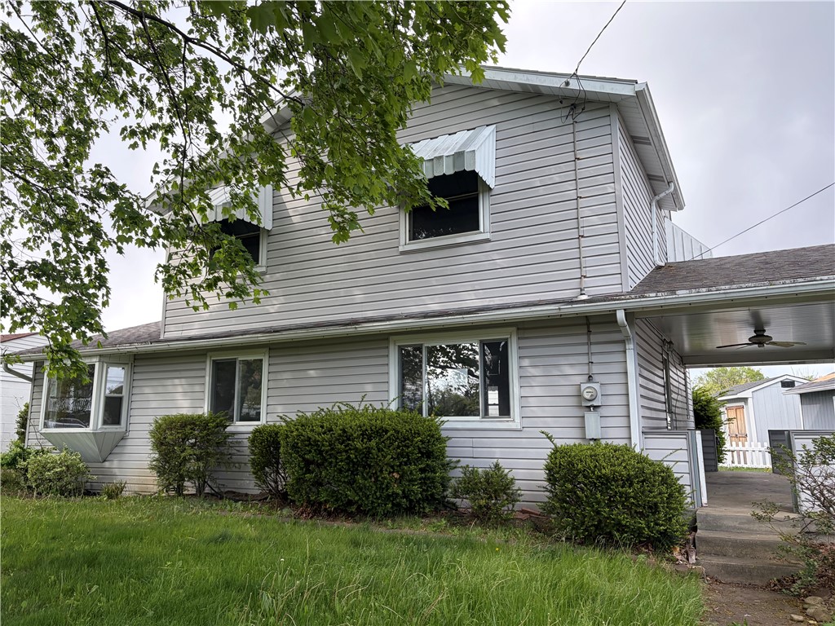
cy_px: 313
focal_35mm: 26
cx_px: 418
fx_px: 627
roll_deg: +0.9
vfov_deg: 53.1
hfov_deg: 67.3
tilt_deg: +10.8
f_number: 1.6
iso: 64
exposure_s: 1/641
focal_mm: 5.96
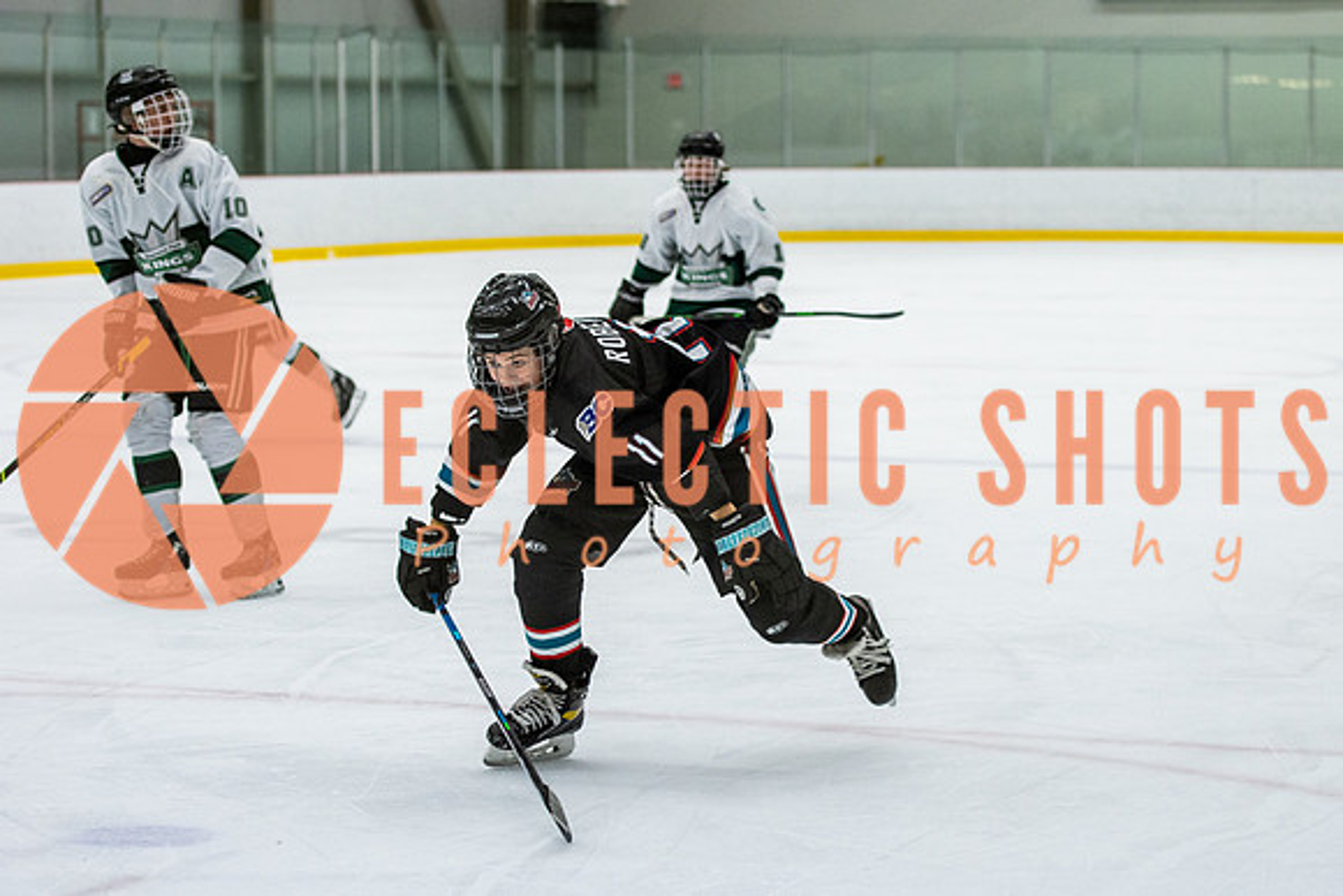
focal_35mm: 109
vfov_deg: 12.5
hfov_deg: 18.7
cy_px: 452
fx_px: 4084
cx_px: 698
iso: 1250
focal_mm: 70
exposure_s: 1/640
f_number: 2.8
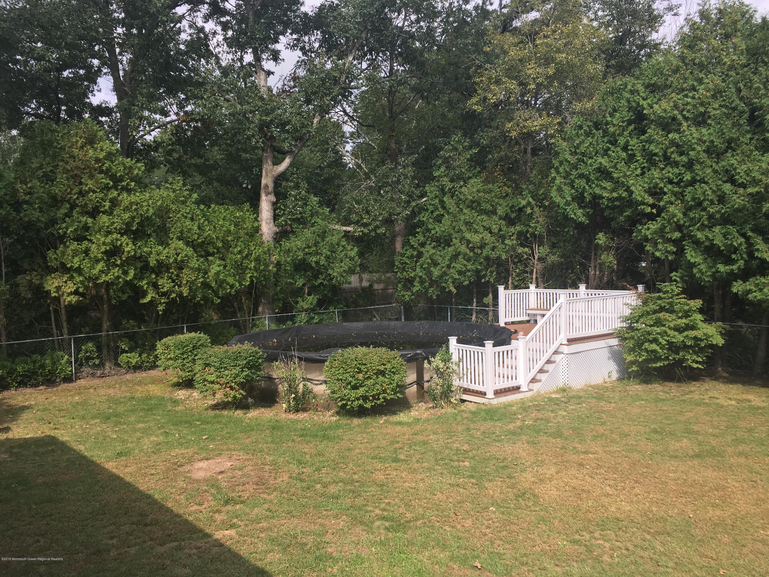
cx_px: 384
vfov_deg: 48.2
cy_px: 288
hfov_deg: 61.7
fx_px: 644
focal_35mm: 29
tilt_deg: -0.8
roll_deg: +1.9
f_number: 2.2
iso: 25
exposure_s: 1/557
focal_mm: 4.15
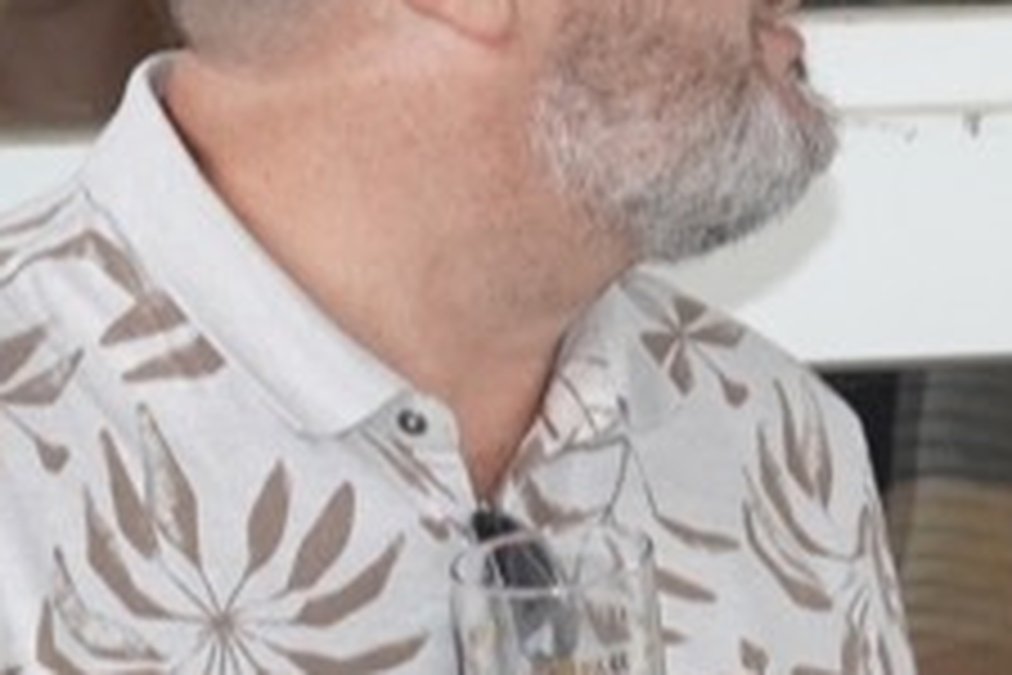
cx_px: 2141
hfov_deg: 4.7
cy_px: 648
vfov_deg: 3.2
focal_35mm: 427
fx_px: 12003
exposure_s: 1/160
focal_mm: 40
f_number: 4.5
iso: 800
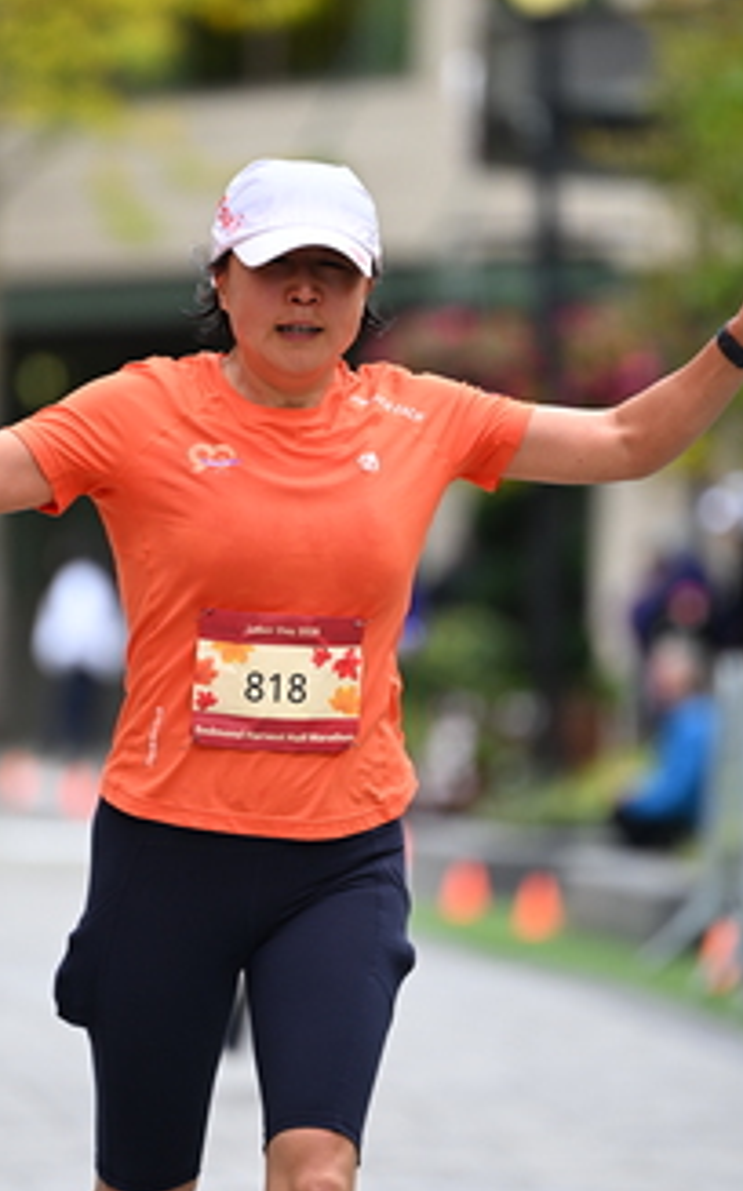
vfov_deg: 6.1
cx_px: 249
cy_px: 572
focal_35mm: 343
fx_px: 11127
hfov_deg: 3.8
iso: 640
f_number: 2.8
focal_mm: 200
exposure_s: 1/2000
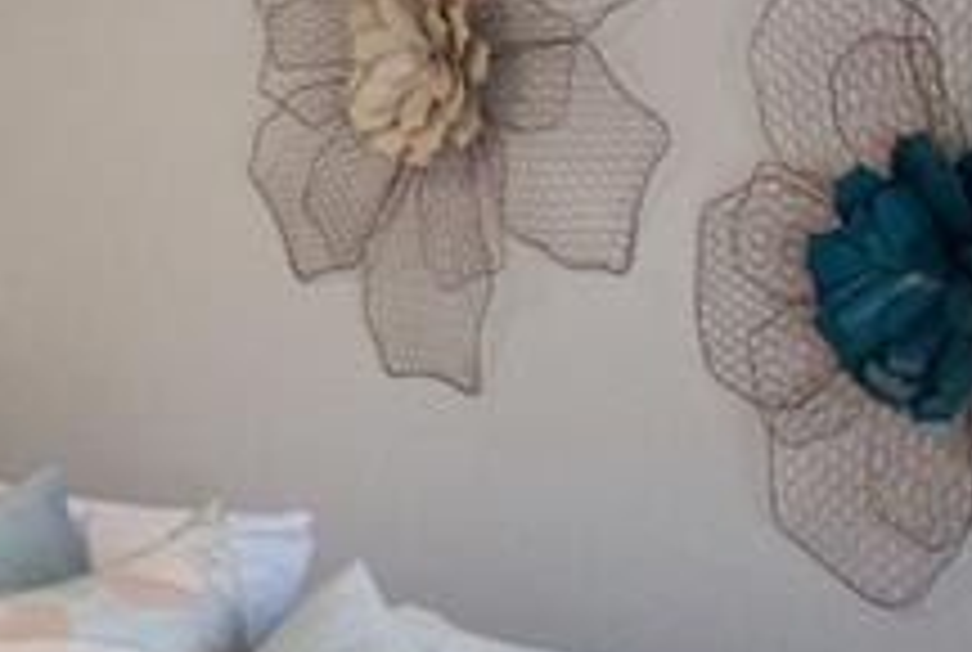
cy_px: 369
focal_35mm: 71
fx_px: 1921
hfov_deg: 22.1
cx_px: -580
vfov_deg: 19.3
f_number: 3.5
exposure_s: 1/125
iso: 800
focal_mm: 10
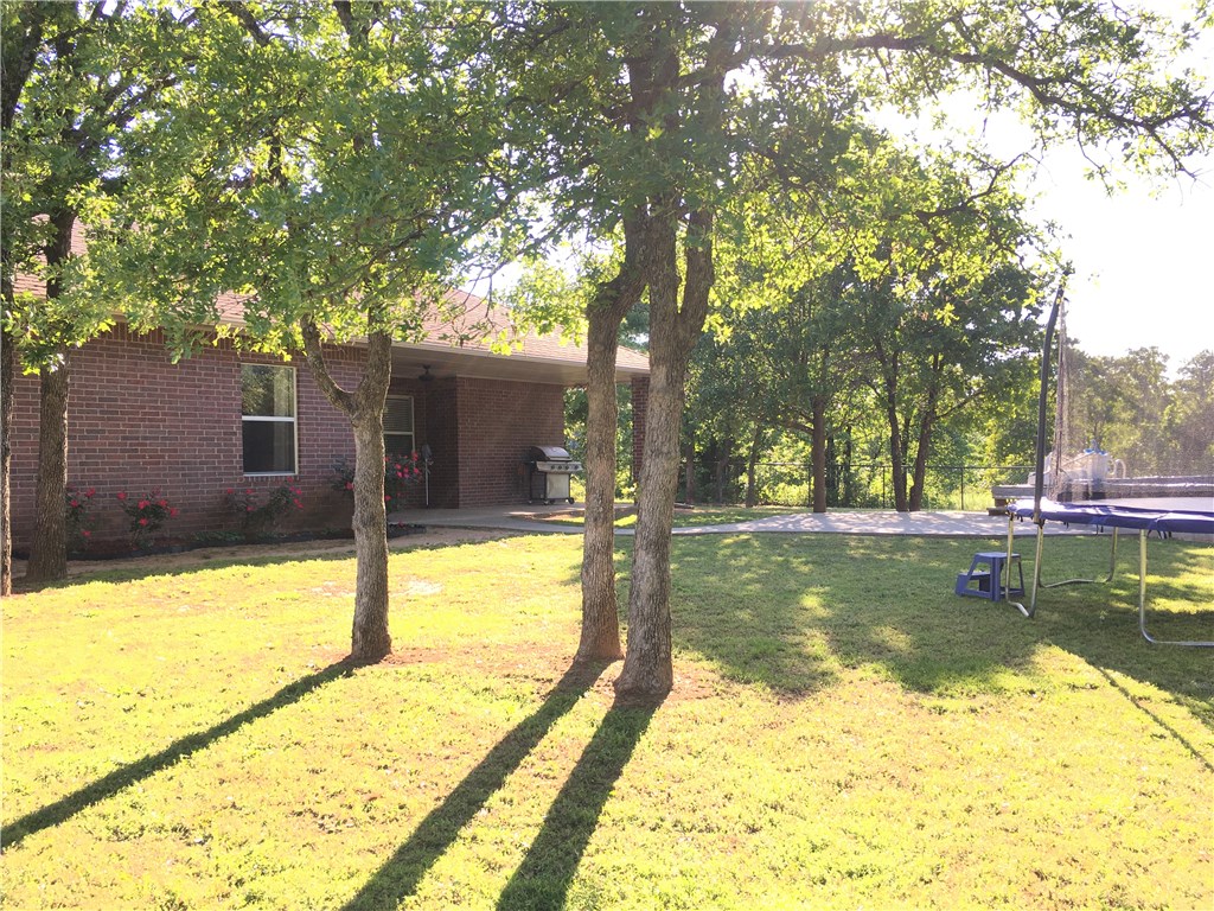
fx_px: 1017
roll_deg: +0.7
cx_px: 607
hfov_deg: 61.7
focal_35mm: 29
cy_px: 456
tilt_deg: +0.5
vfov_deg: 48.2
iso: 25
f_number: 2.2
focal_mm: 4.15
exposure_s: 1/233
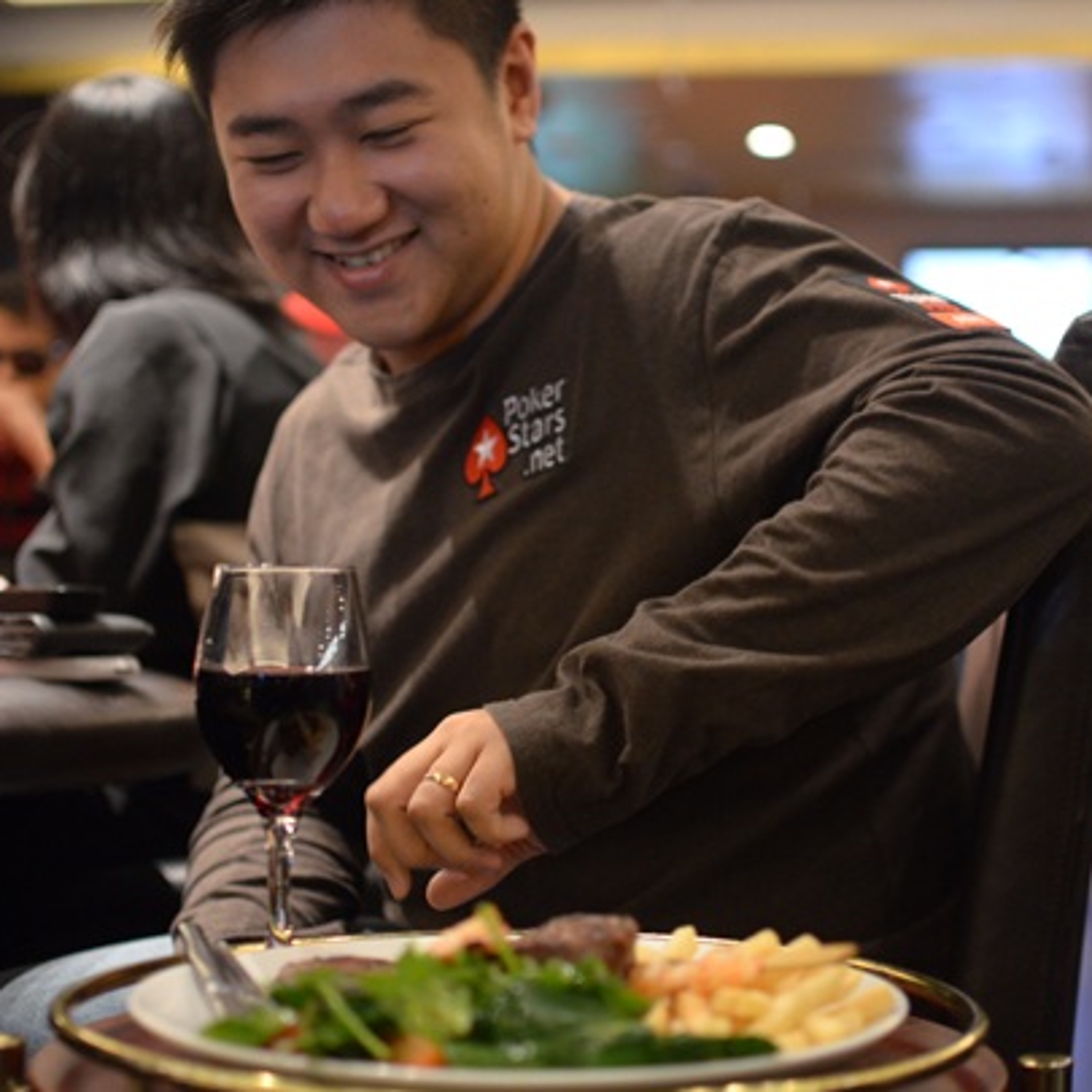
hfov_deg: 25.5
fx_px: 2414
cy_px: 547
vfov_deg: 25.5
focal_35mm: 68
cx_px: 574
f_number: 1.8
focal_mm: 35
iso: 1600
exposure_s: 1/80
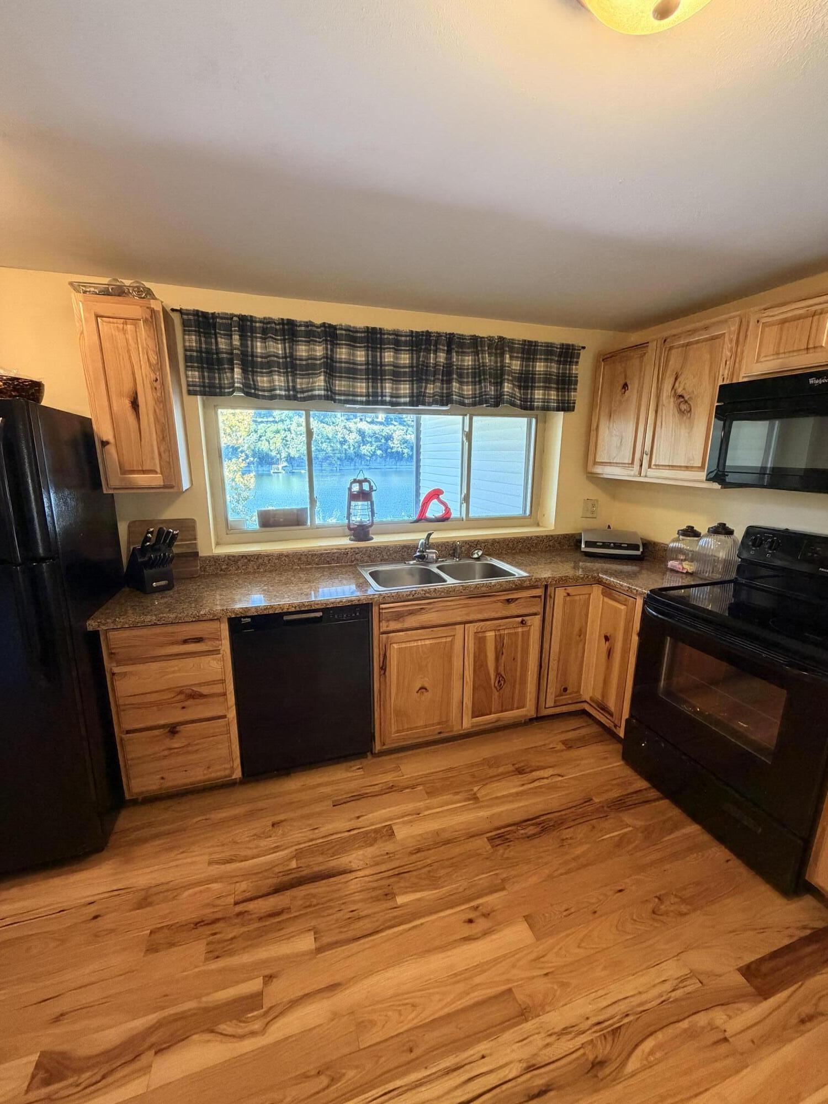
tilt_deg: -13.3
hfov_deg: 85.7
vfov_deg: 102.1
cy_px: 552
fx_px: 446
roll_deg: -0.6
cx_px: 414
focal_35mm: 14
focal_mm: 2.22
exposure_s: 1/60
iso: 400
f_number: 2.2
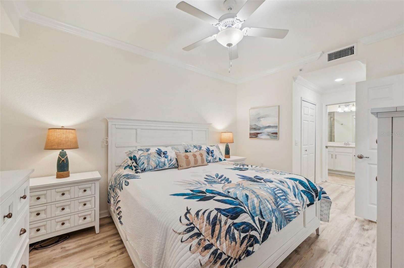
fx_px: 157
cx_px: 202
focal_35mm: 14
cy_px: 134
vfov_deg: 81.1
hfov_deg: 104.3
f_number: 8
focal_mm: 14
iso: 400
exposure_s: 1/20
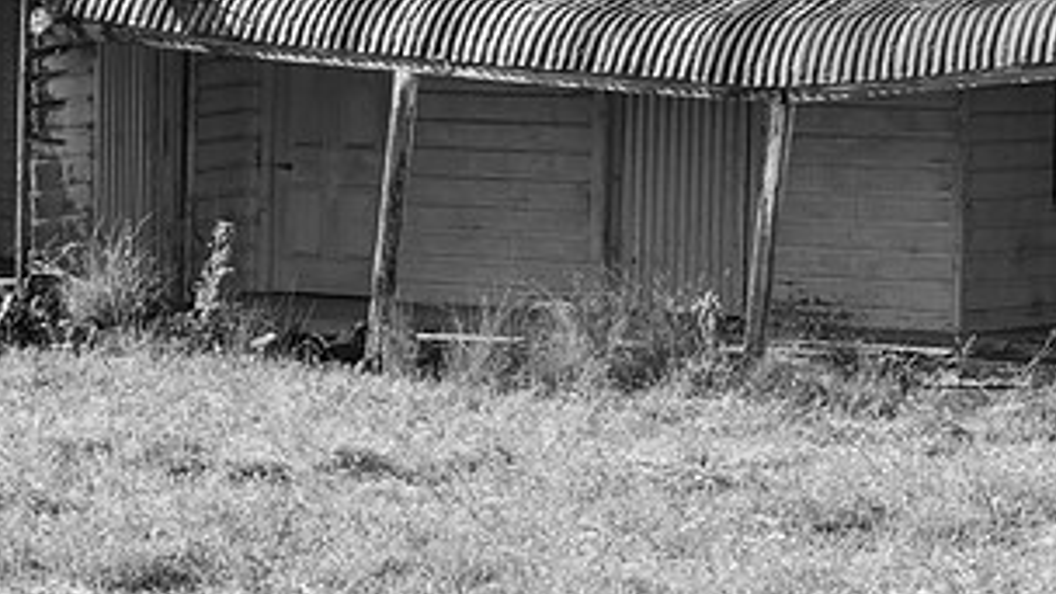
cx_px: 307
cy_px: 202
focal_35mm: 188
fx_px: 5264
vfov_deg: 6.5
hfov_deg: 11.4
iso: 200
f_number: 7.1
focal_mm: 55
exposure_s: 1/500
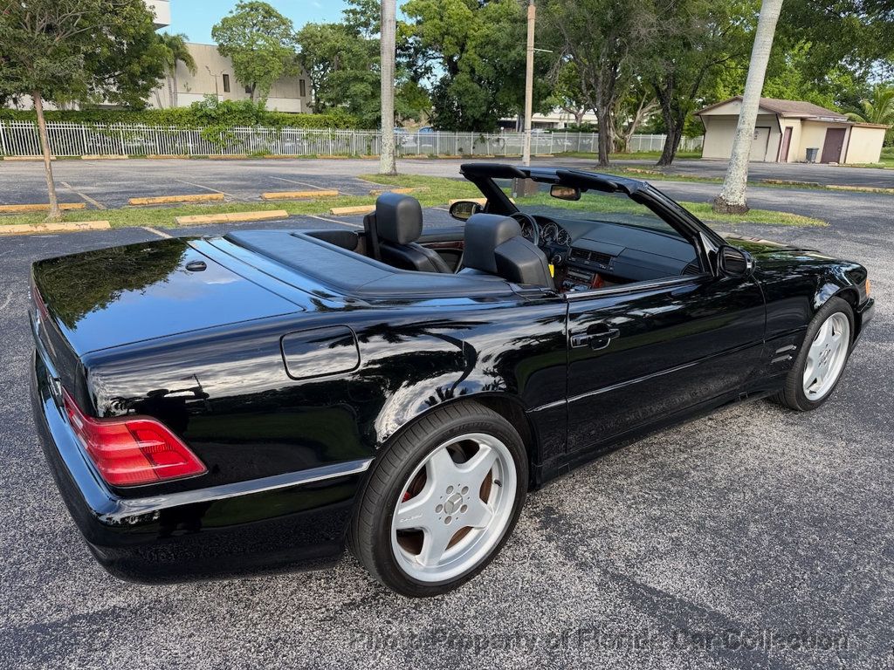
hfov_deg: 71.6
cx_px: 447
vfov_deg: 56.8
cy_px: 335
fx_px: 620
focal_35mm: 24
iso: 80
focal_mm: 6.76
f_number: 1.78
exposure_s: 1/440
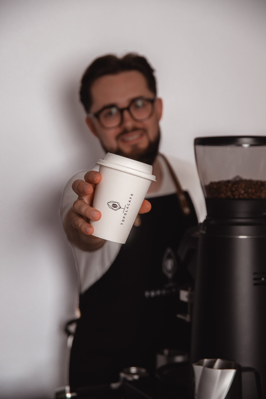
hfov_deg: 19.5
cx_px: 133
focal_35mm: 70
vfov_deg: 28.8
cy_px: 200
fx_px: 776
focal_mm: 70
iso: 320
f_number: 2.8
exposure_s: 1/250
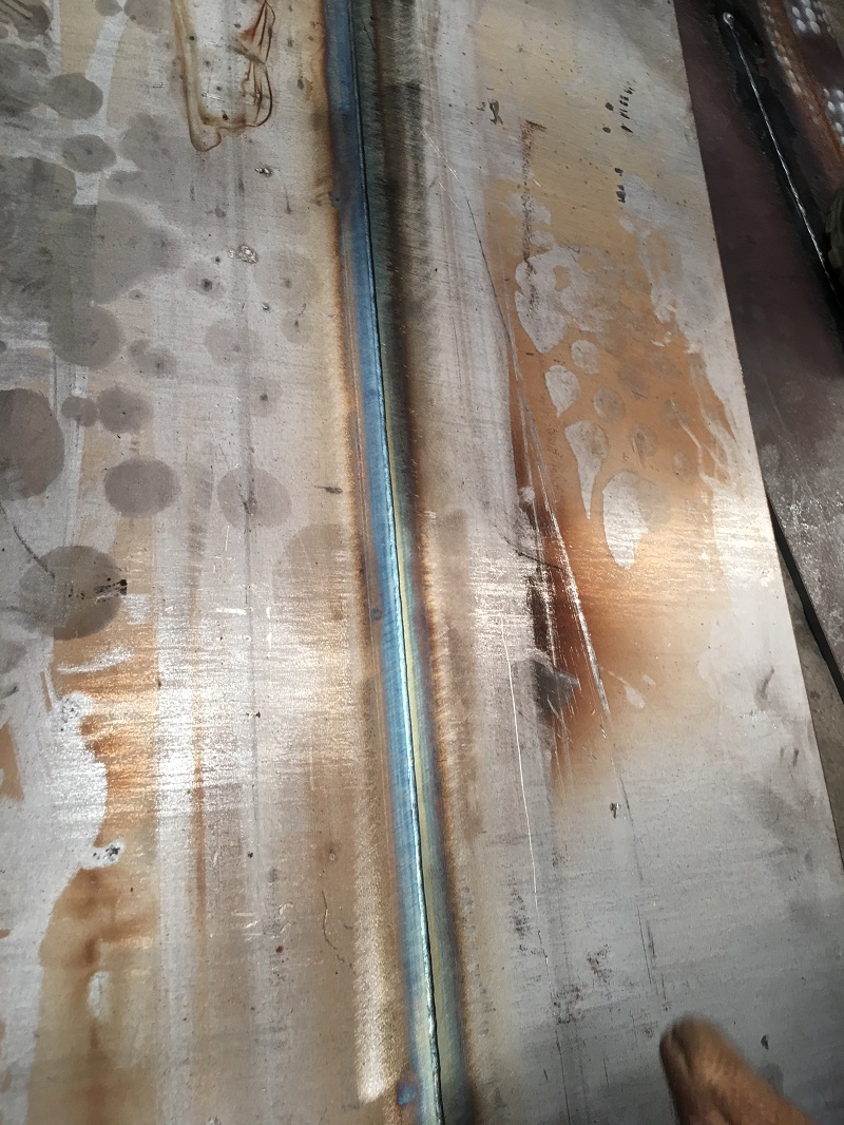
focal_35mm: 29
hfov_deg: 48.2
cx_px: 422
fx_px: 942
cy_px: 562
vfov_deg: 61.6
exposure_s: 1/17
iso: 40
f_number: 2.2
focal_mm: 4.15
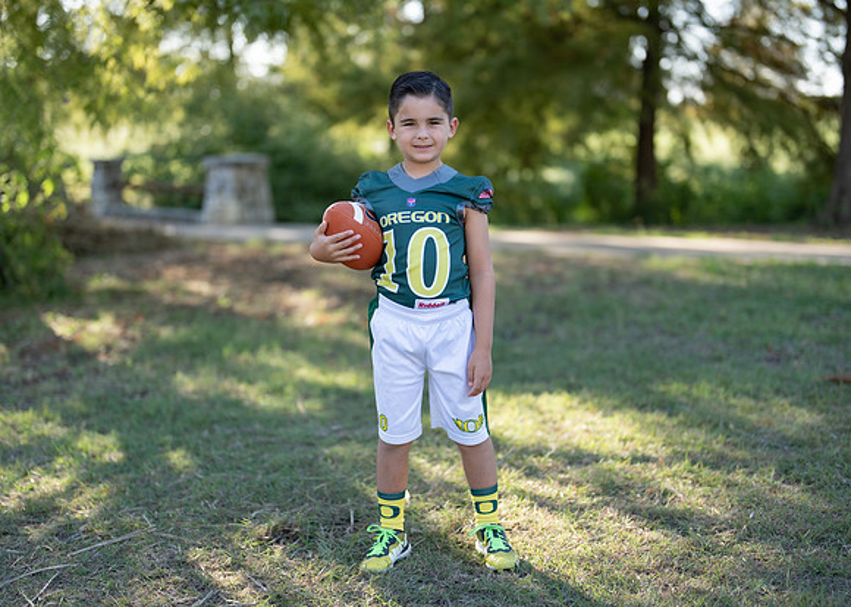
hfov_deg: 34.3
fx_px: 1378
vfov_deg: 24.9
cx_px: 428
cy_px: 319
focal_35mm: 57
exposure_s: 1/1250
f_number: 1.2
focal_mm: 50
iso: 100
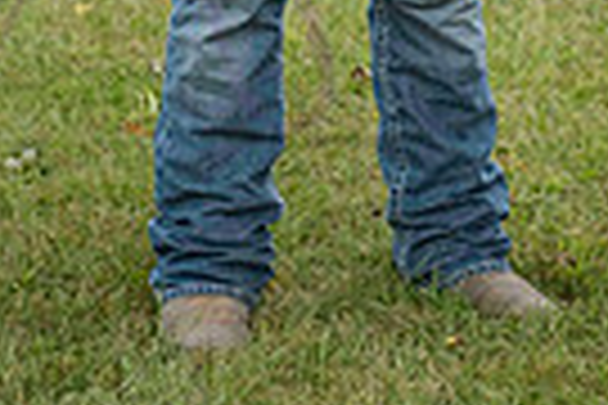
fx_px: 4509
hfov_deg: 7.7
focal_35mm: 267
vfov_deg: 5.0
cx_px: 518
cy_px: -459
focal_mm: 80
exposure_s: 1/500
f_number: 4.5
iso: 400
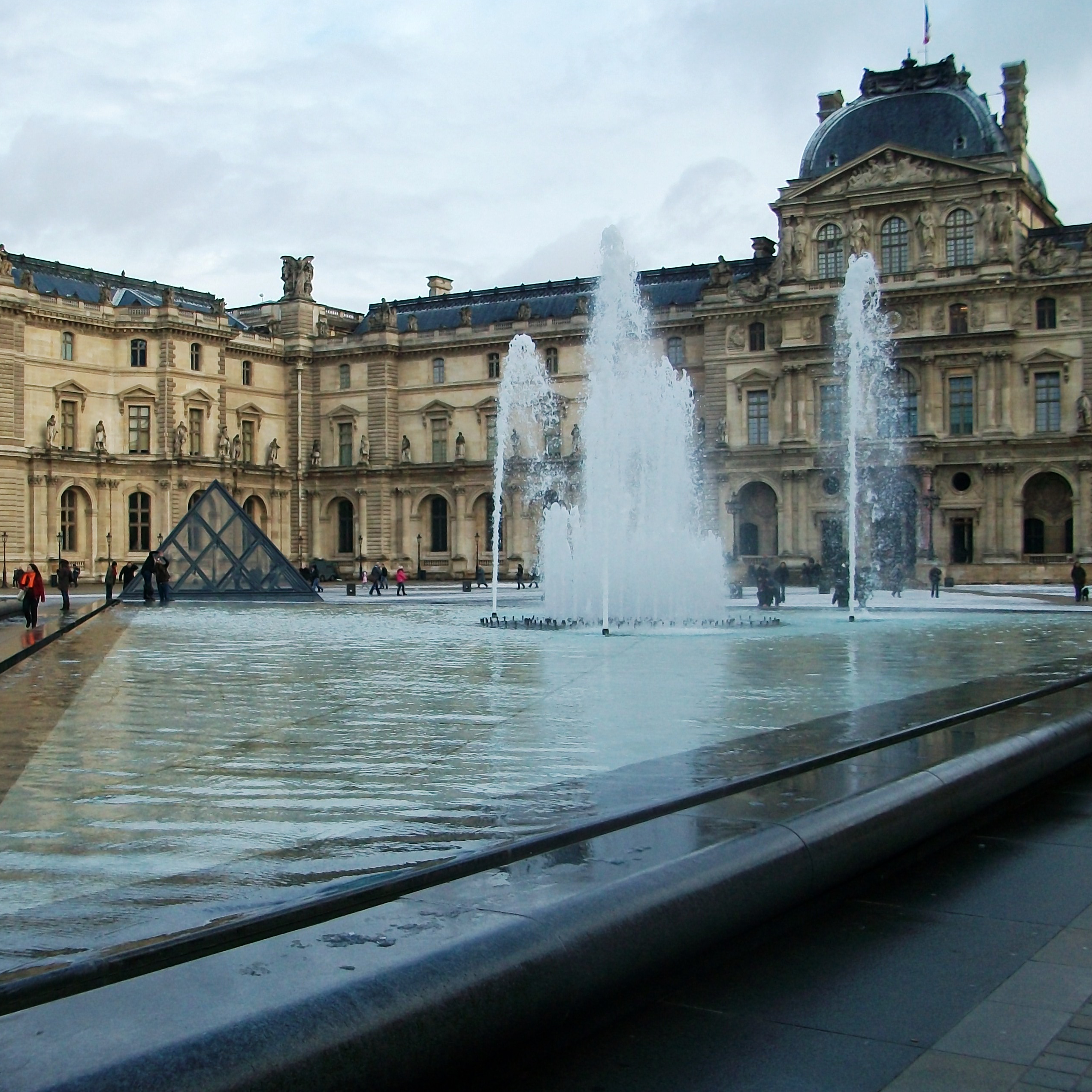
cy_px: 536
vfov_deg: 40.9
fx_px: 1463
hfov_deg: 40.6
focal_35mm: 41
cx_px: 411
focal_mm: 5.7
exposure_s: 1/500
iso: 80
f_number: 2.8
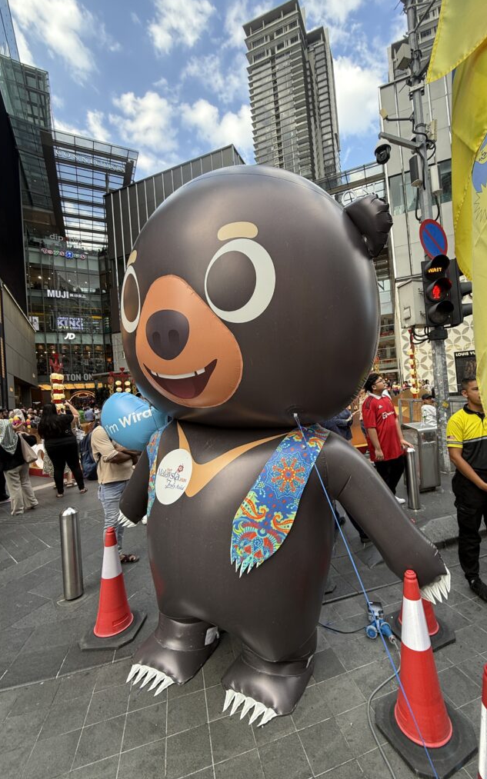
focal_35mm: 15
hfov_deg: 74.4
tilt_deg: +1.9
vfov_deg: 101.5
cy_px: 391
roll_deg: +4.5
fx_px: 319
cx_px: 278
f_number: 2.2
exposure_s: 1/134
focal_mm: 2.22
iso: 50
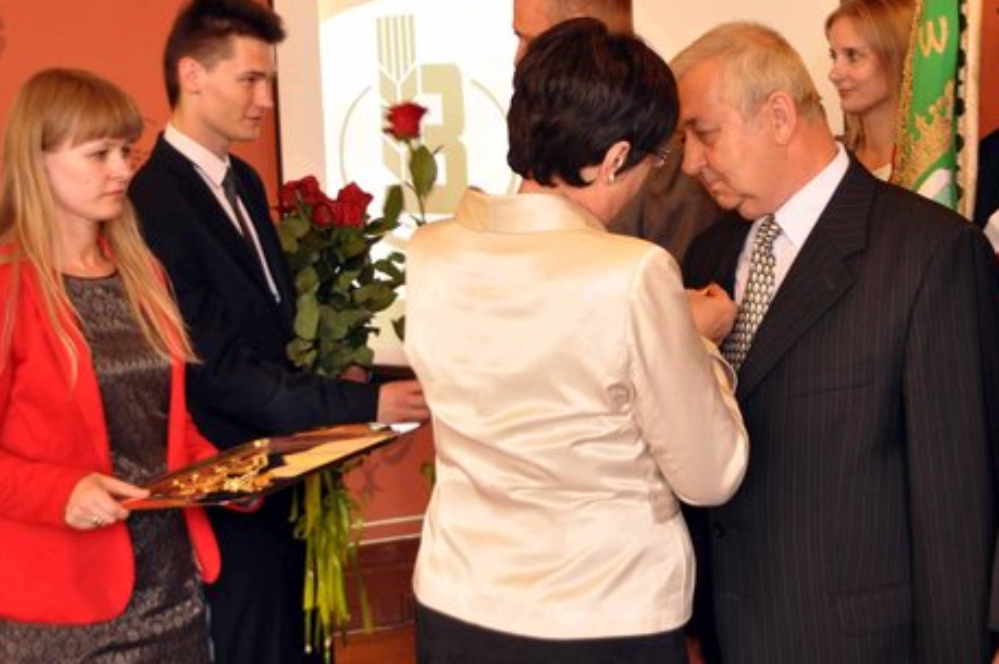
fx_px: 1885
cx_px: 588
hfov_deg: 29.6
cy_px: 248
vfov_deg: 19.9
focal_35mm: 68
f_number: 4.2
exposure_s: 1/30
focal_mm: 32
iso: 800
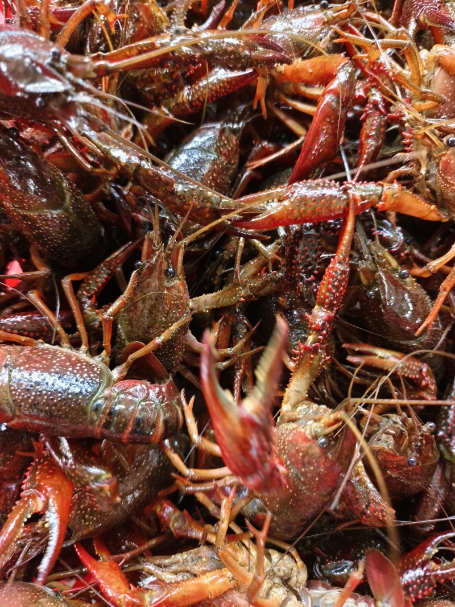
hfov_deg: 58.9
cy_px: 304
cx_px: 228
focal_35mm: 23
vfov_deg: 73.9
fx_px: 403
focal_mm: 5.5
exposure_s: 1/80.4
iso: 71
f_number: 1.75
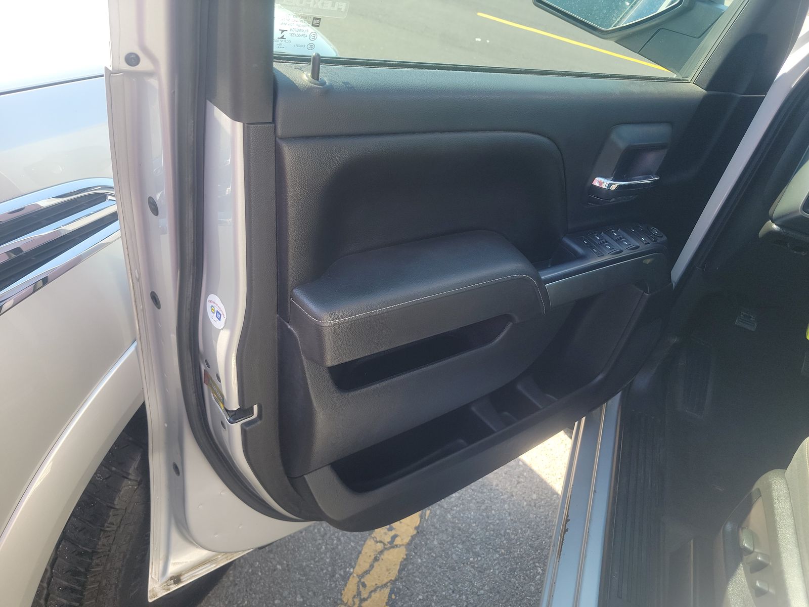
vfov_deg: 56.8
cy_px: 304
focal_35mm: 24
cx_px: 404
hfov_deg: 71.6
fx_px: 561
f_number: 1.8
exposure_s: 1/119
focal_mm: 6.7
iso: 56
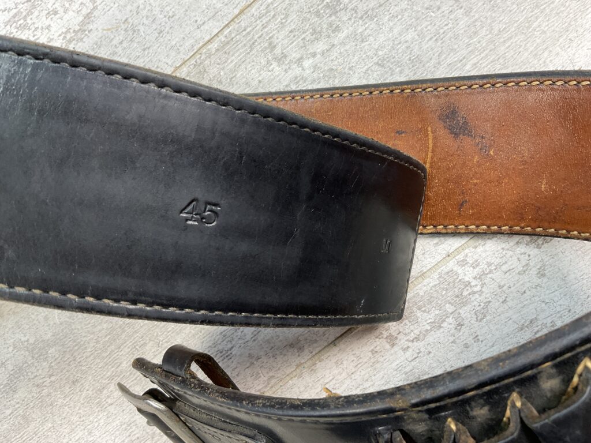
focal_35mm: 29
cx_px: 296
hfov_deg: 61.7
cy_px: 222
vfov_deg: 48.2
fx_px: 495
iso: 40
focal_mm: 3
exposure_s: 1/120
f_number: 1.8
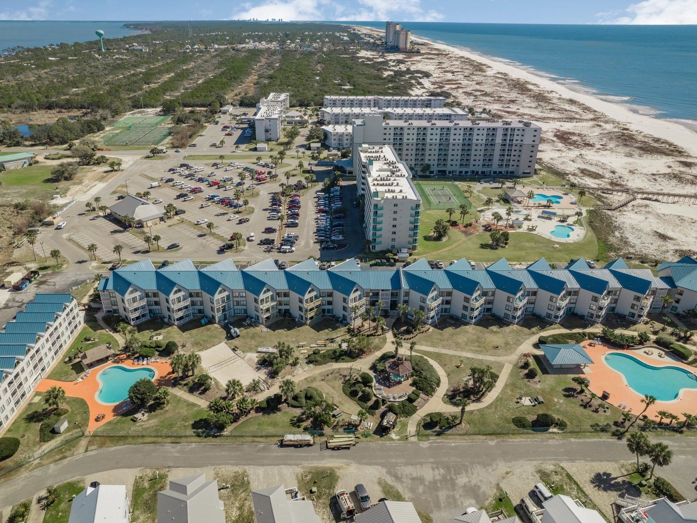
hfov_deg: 71.5
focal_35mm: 24
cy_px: 260
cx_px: 323
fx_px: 483
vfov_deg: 56.8
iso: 200
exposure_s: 1/160
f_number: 2.8
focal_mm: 8.38
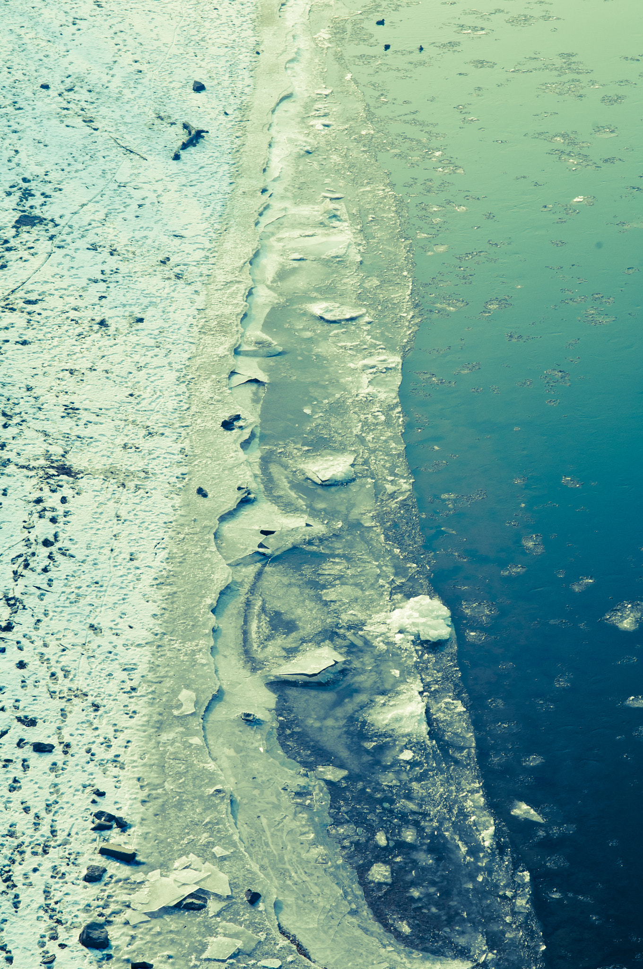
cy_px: 484
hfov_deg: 16.5
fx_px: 2216
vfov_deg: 24.6
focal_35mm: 82
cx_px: 322
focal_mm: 55
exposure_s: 1/100
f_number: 11
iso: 100
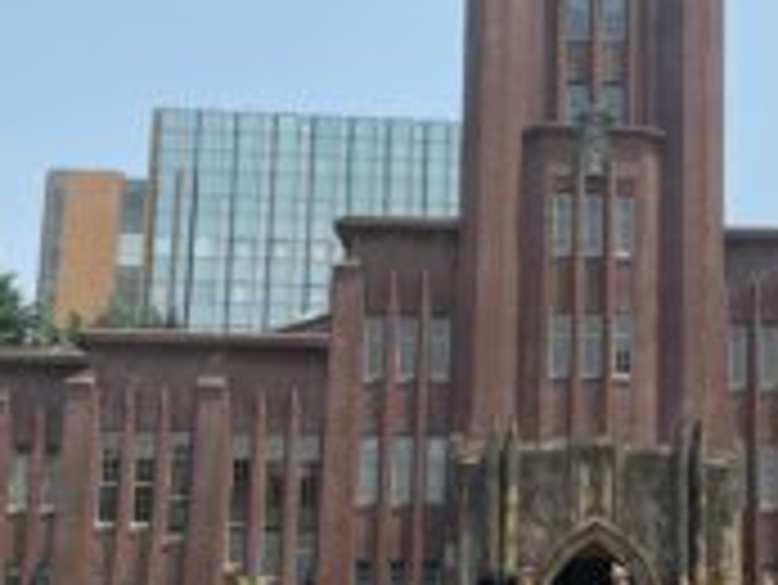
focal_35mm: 67
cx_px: 666
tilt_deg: +8.6
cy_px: 369
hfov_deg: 28.1
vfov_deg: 21.9
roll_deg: +0.9
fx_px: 1507
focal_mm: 3
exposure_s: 1/1786
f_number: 1.8
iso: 16
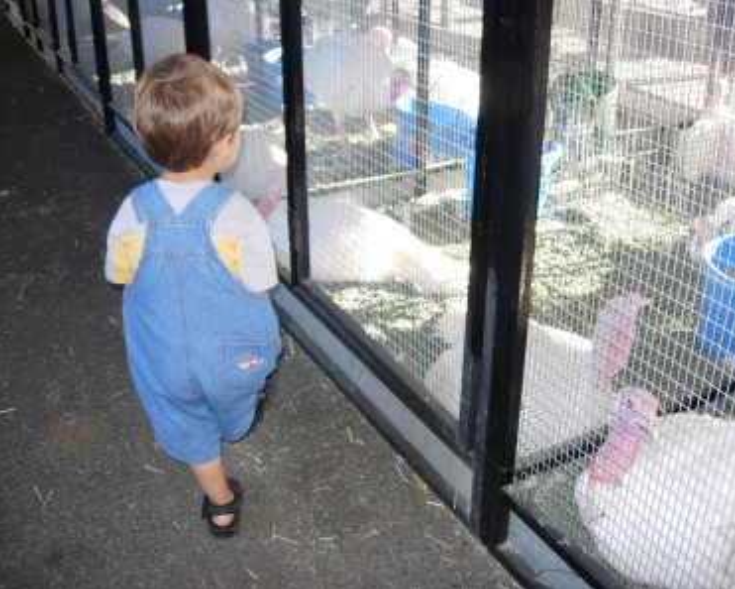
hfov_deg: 45.8
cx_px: 392
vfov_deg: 37.4
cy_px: 295
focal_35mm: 40
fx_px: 870
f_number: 2.8
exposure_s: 1/32
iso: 79
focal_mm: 7.8
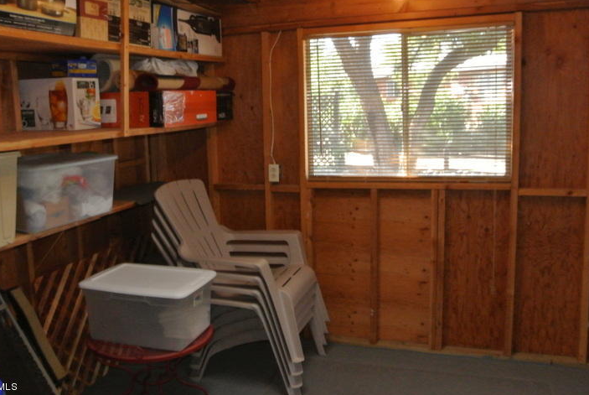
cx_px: 270
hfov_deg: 57.1
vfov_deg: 40.1
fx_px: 541
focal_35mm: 33
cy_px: 180
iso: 1250
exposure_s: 1/15
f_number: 3.5
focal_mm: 11
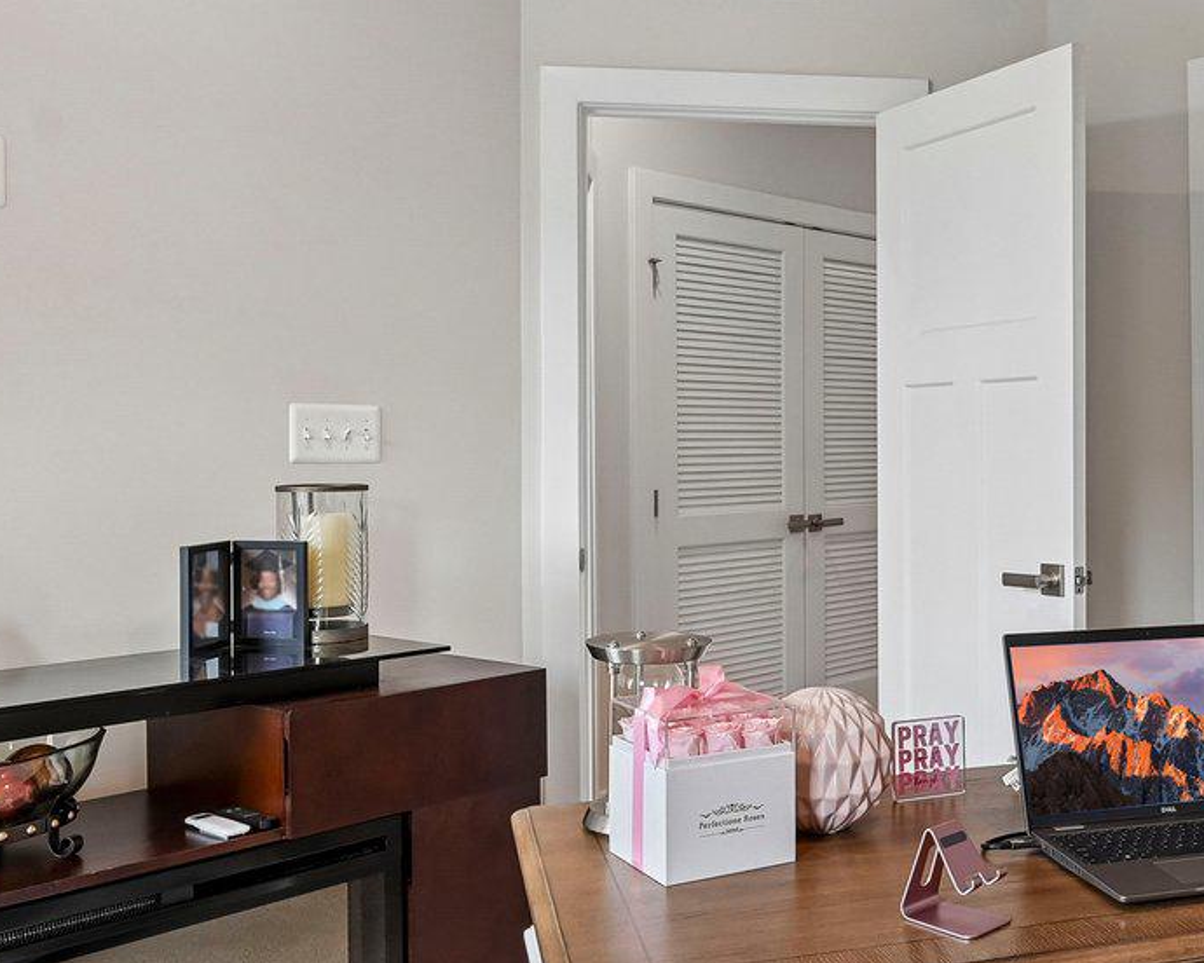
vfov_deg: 38.2
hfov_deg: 45.0
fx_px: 1390
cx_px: 925
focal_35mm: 39
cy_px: 437
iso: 320
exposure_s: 1/15
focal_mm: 14
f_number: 8
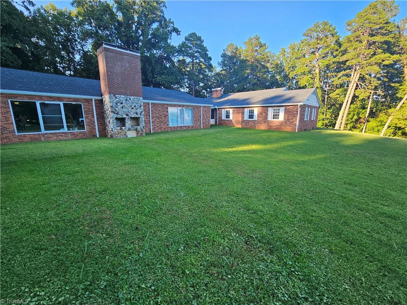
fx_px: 153
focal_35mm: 13
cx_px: 204
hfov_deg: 106.2
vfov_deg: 89.9
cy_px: 152
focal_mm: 2.2
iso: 50
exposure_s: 1/219
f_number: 2.2
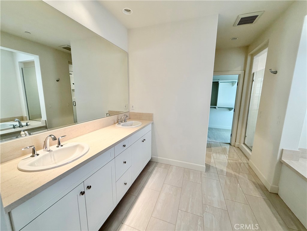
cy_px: 116
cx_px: 154
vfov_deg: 85.7
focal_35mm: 14
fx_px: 124
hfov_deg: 102.1
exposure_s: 1/120
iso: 125
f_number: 2.2
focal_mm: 2.22
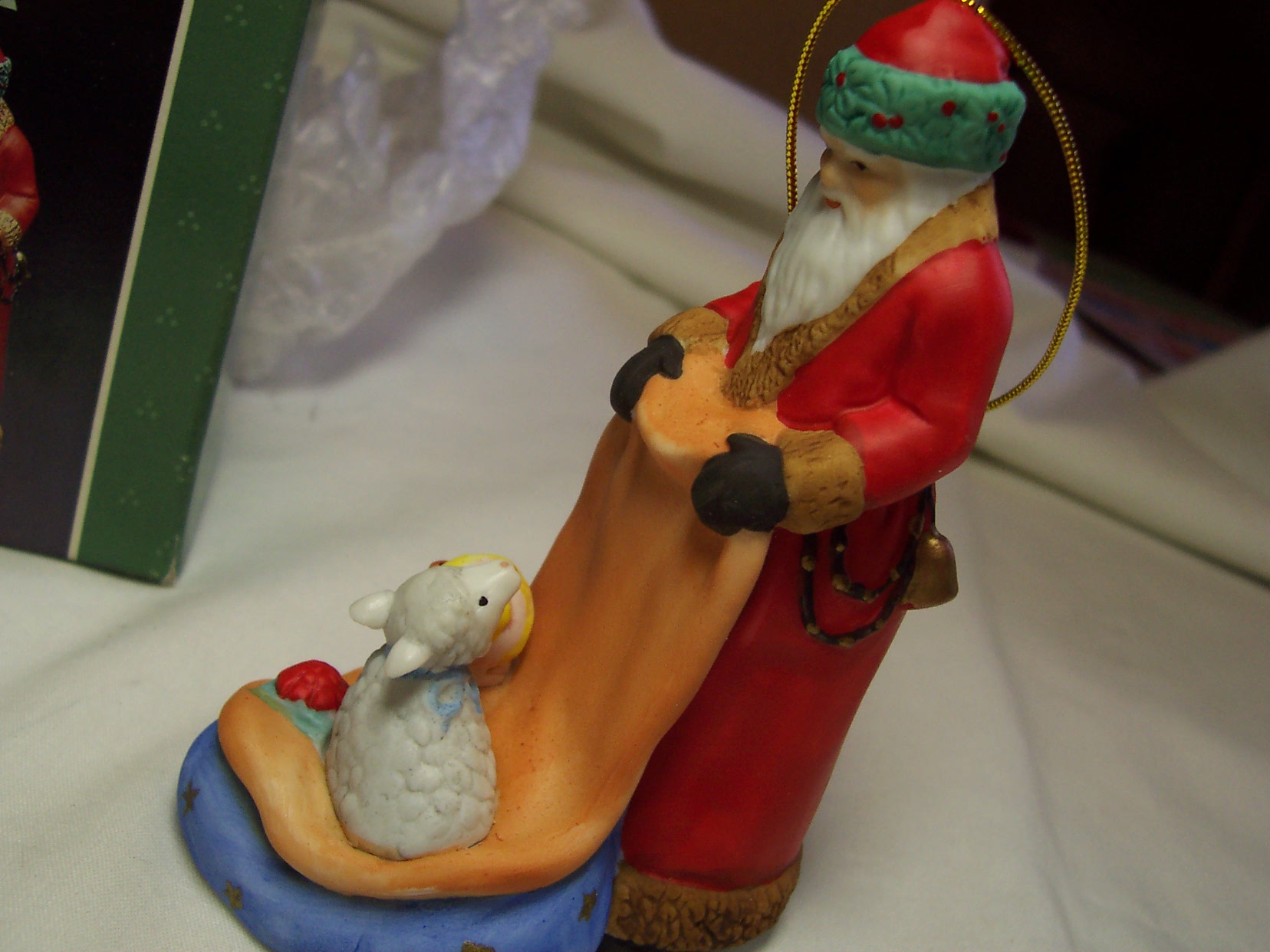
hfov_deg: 50.1
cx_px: 635
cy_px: 476
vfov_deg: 38.7
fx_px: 1357
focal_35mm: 37
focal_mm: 5.6
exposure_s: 1/90
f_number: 2.8
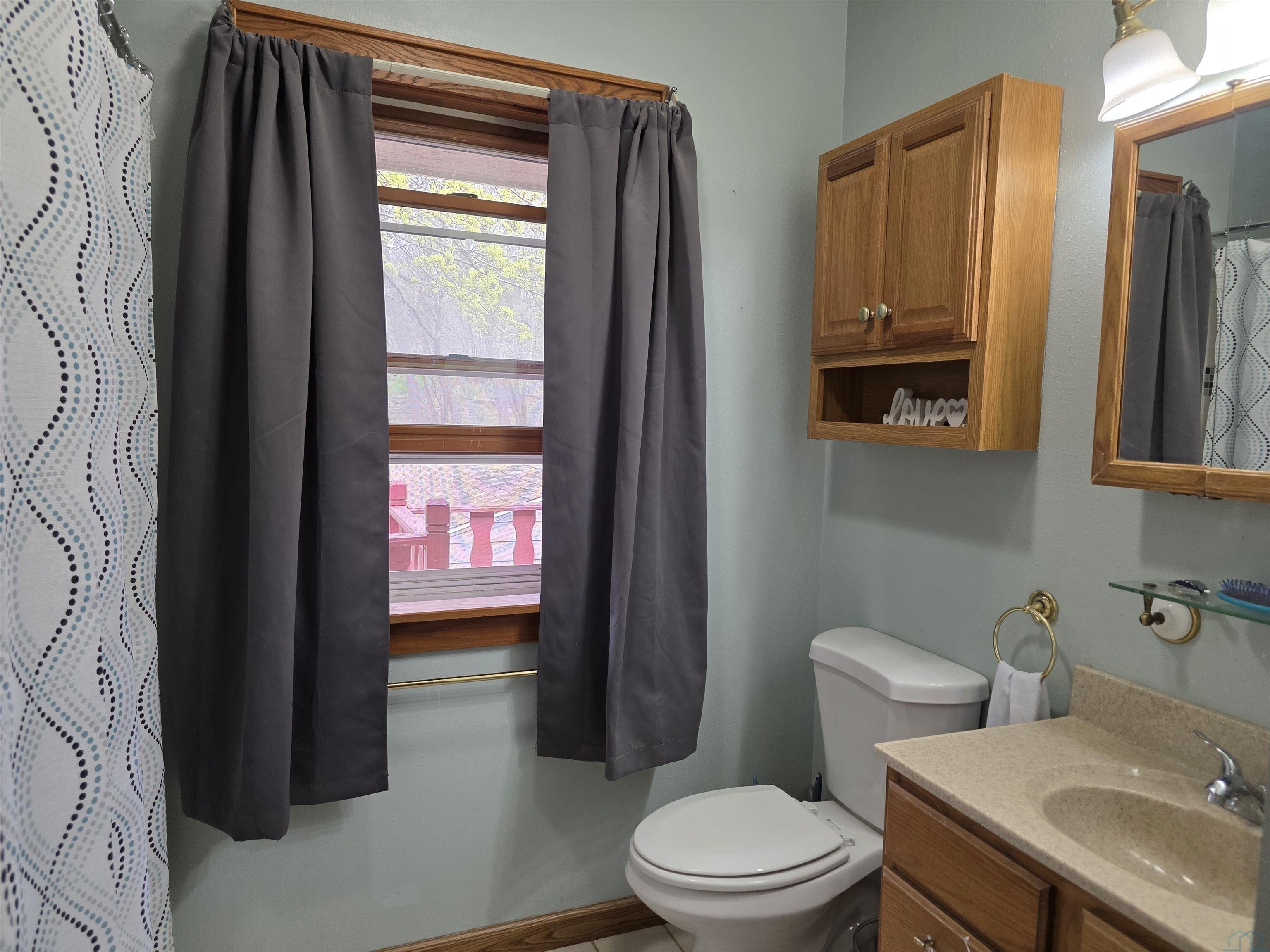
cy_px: 476
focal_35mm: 23
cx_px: 635
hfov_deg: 73.9
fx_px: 844
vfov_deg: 58.9
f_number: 1.7
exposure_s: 1/120
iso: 250
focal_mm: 6.3
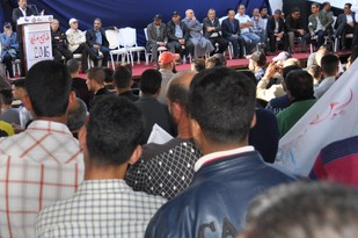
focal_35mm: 56
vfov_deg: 24.1
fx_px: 556
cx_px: 85
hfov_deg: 34.8
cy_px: 136
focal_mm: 18
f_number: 3.5
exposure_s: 1/200
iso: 220
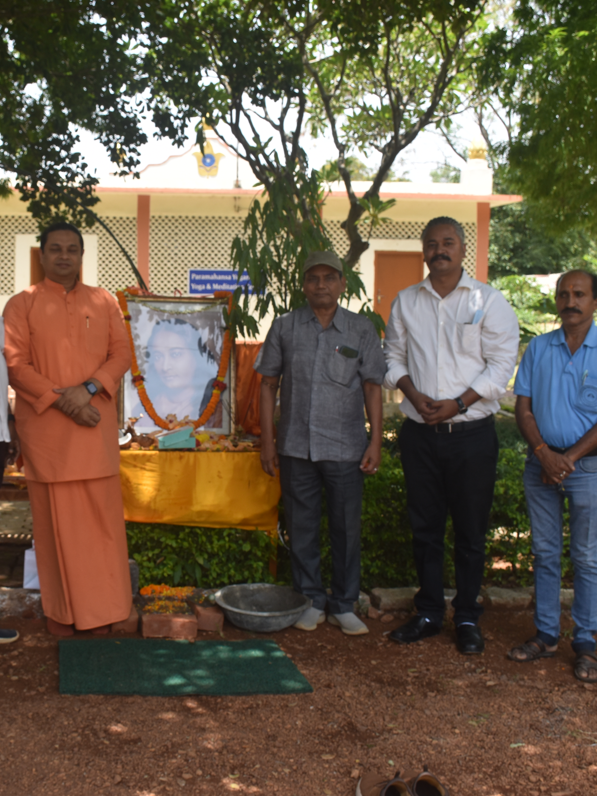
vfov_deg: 42.9
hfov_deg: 32.3
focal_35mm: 44
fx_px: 1012
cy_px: 397
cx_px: 151
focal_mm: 20
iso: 200
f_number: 6.3
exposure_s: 1/200
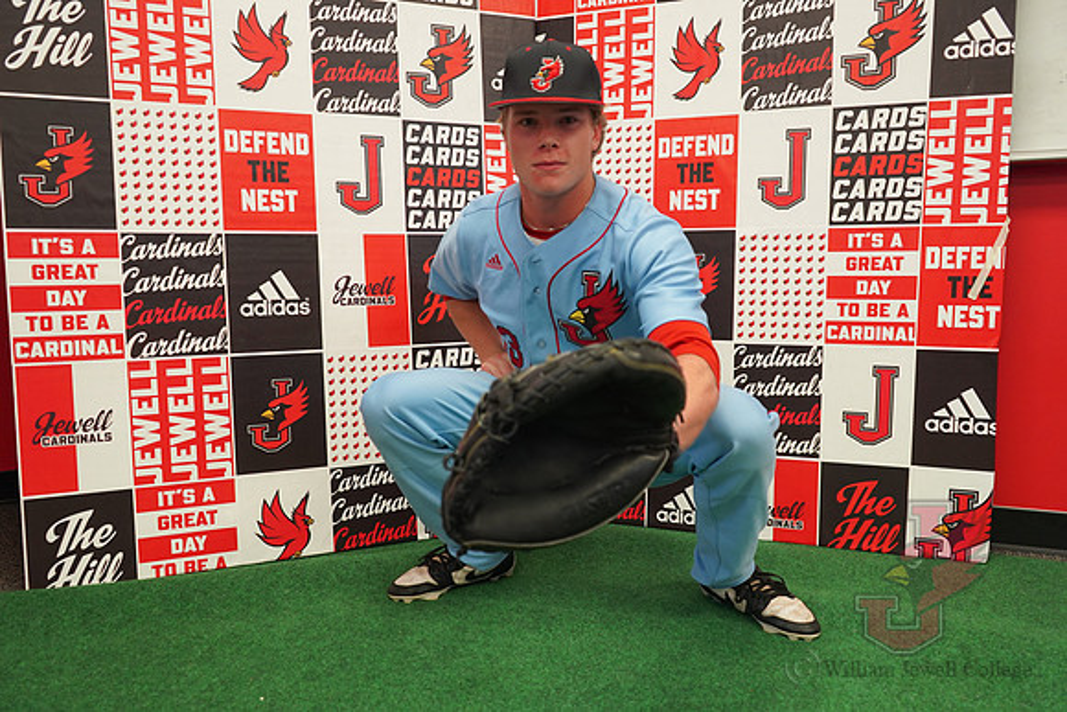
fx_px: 830
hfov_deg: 65.5
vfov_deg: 46.4
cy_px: 356
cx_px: 534
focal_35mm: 28
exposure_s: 1/160
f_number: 4
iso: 2000
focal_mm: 28
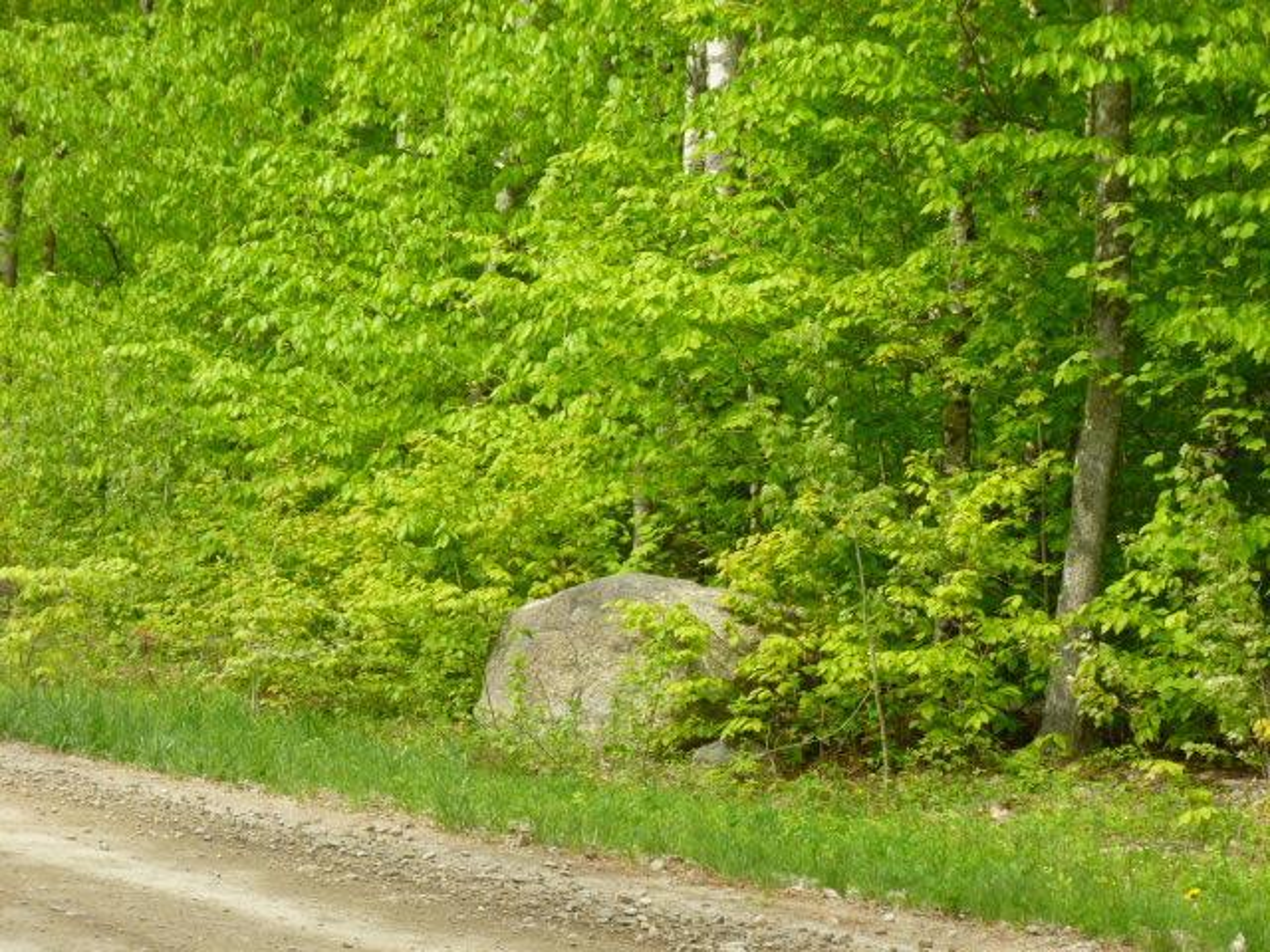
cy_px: 476
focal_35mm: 109
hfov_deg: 18.0
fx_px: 3999
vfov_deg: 13.6
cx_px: 635
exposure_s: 1/125
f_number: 4.8
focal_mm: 19.5
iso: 100
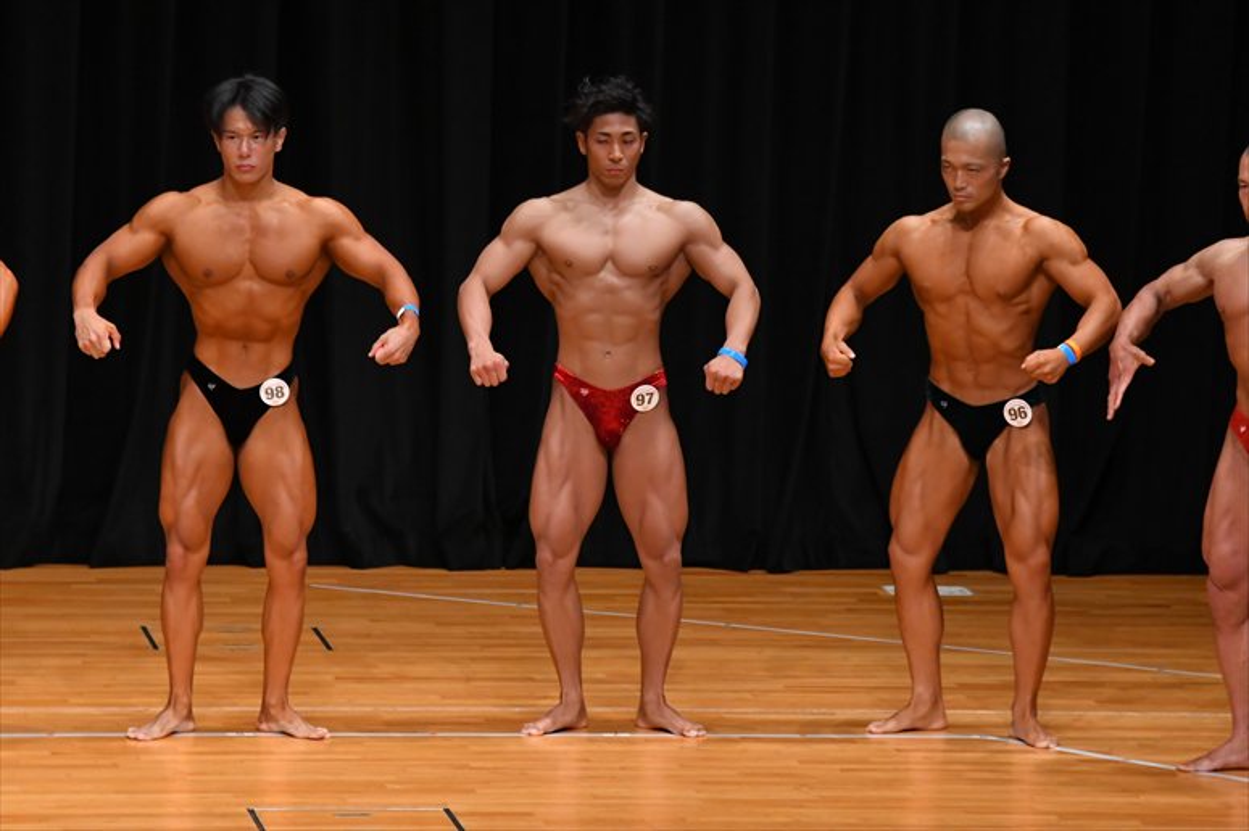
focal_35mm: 255
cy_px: 416
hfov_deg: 8.1
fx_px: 8843
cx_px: 624
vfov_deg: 5.4
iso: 3200
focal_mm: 170
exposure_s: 1/400
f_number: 5.6
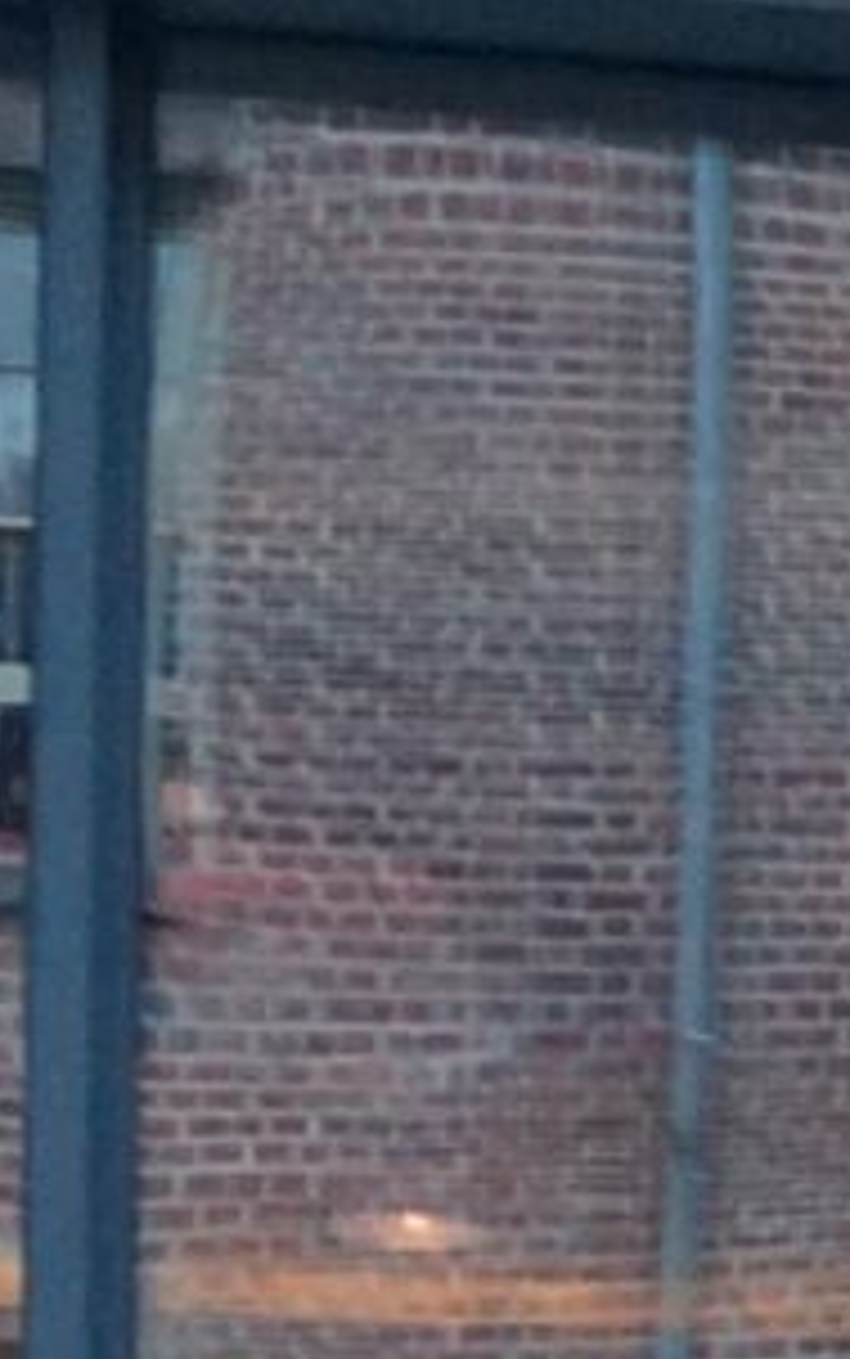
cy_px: 2430
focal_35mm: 233
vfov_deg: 8.6
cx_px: 4763
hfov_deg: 4.5
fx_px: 8628
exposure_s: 1/160
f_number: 4
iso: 1250
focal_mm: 16
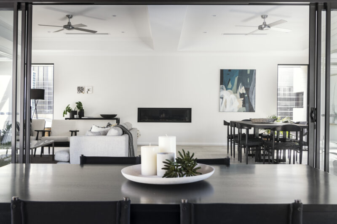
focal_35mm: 38
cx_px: 168
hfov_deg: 50.7
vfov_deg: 35.0
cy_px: 112
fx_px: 356
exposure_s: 1/10
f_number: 8
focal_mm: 38
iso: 160
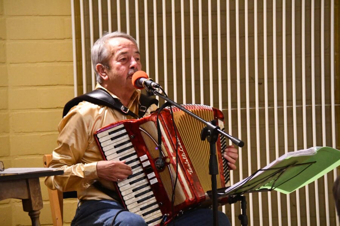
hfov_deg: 8.9
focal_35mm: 232
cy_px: 113
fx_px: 2191
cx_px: 170
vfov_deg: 5.9
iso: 8000
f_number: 5.6
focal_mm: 155
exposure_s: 1/125
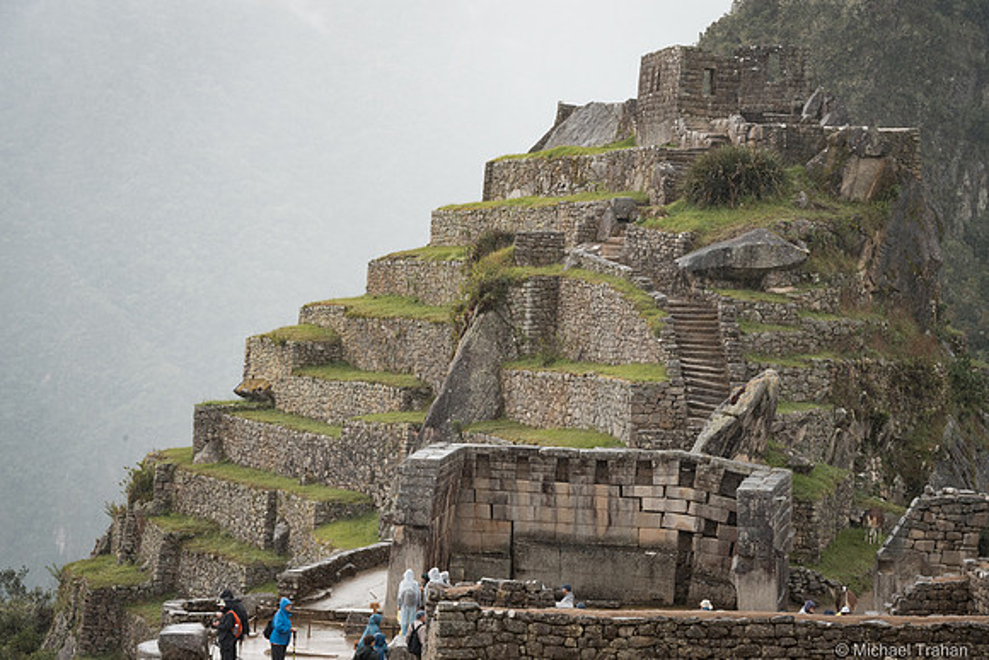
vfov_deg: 13.0
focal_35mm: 105
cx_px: 494
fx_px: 2885
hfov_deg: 19.5
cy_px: 330
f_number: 10
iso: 640
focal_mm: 105
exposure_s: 1/200
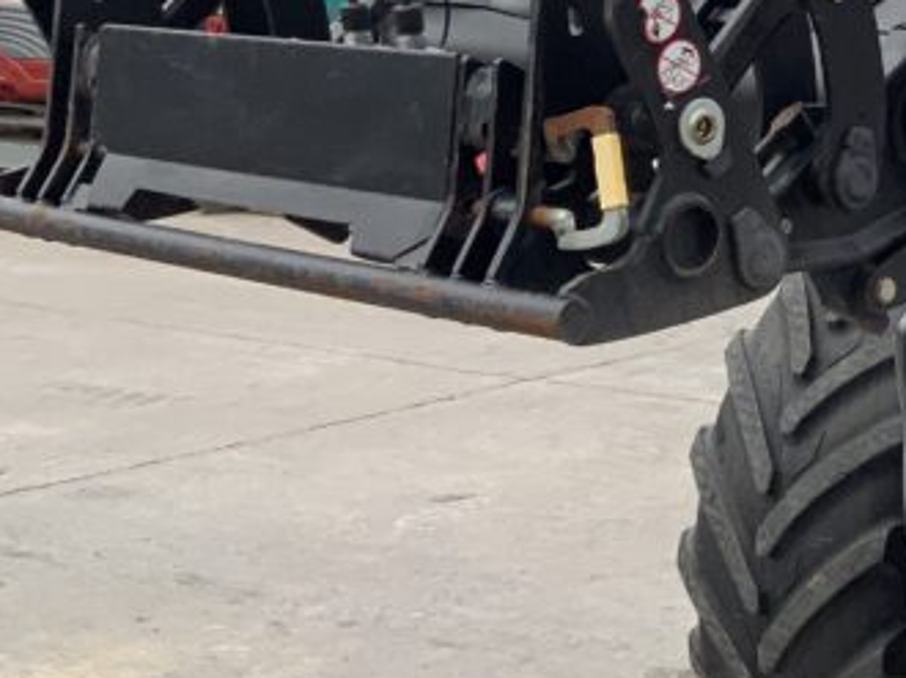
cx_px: 1161
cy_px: -74
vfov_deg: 15.9
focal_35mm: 90
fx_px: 2354
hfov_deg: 20.1
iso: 20
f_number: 1.8
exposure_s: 1/2538
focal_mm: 3
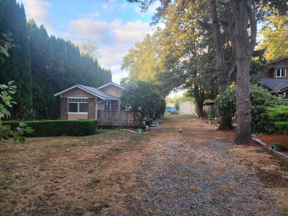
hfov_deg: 73.9
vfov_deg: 58.9
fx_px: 191
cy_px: 108
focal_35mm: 23
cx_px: 144
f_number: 1.8
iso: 50
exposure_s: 1/120
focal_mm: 6.4
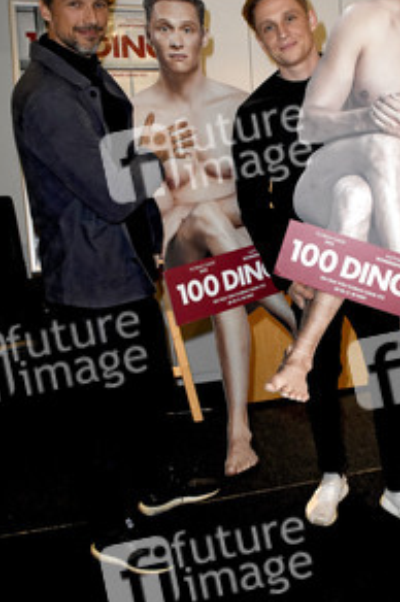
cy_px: 258
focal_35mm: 37
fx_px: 618
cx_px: 266
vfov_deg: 51.8
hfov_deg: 35.5
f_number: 6.3
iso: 2500
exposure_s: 1/60
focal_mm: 18
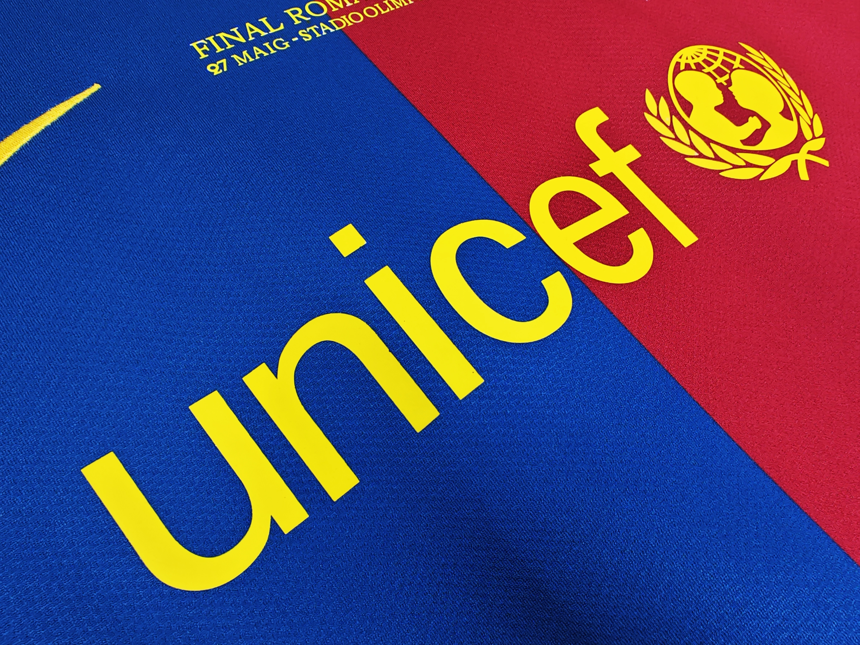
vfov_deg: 58.9
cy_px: 322
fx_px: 571
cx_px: 430
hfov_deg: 73.9
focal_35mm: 23
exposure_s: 1/50
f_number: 2.2
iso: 86
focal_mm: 2.59
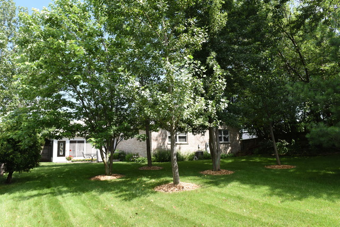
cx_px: 170
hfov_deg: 73.7
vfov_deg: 53.2
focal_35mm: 24
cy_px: 114
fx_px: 227
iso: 250
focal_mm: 24
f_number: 7.1
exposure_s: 1/320
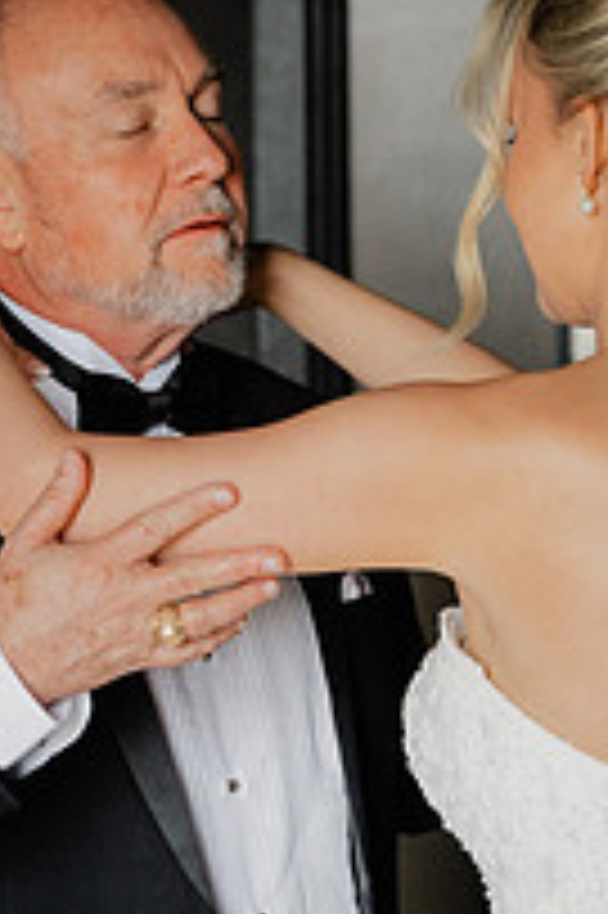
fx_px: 3933
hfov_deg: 8.8
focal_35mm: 155
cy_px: 554
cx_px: 347
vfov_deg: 13.3
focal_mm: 70
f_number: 2.8
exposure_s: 1/250
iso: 2000
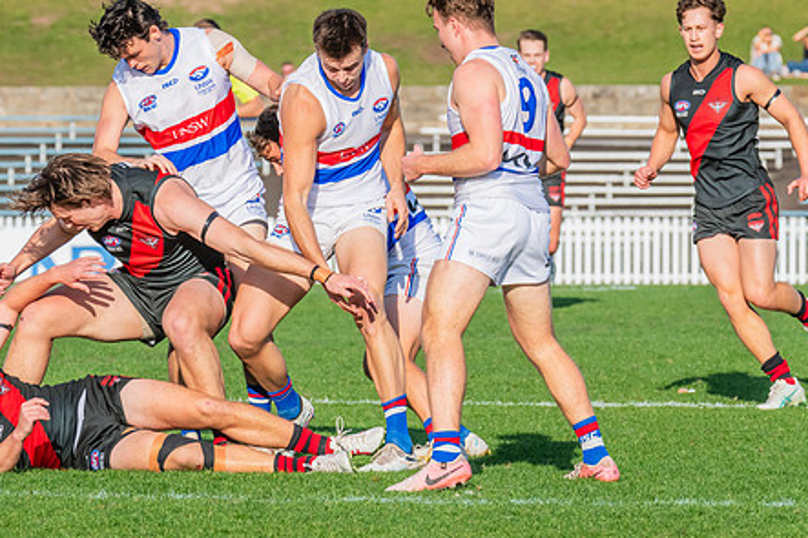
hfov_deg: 4.7
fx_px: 9939
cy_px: 212
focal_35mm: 443
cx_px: 195
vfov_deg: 3.1
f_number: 11
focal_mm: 270
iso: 800
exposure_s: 1/1250
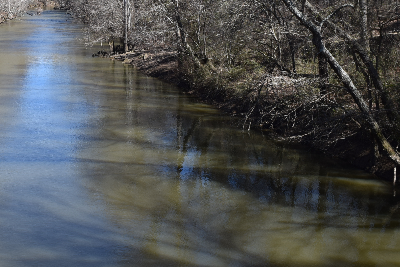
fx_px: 622
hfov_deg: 34.6
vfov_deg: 23.4
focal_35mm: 56
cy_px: 16
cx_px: 81
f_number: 9
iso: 200
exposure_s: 1/320
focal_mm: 18
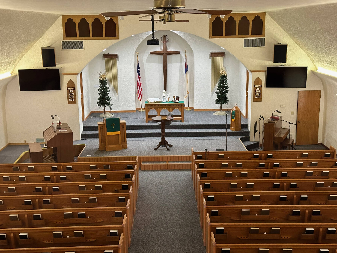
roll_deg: +1.3
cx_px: 168
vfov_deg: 30.3
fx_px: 467
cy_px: 126
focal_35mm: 48
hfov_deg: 39.7
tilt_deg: -12.5
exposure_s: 1/40
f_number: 1.78
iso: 250
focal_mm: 6.86
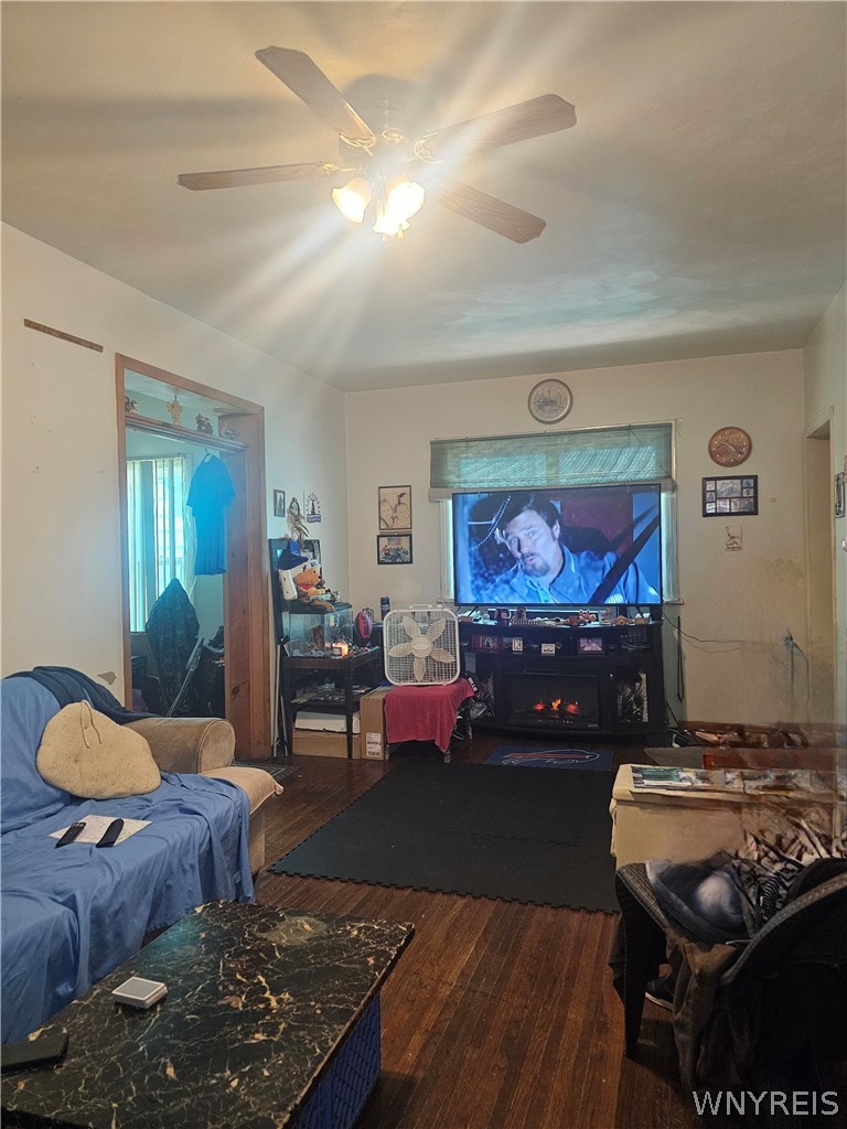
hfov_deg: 58.9
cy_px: 564
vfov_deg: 73.9
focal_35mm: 23
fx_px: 750
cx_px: 424
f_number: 1.7
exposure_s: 1/120
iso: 800
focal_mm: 6.3
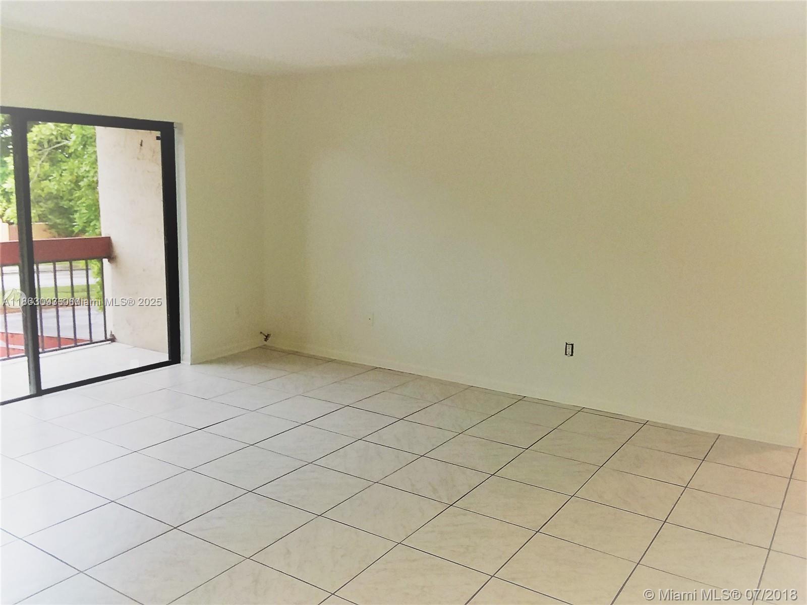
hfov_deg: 61.7
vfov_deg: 48.2
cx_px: 404
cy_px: 302
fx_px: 676
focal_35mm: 29
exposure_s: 1/30
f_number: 1.9
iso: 64
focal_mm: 2.47
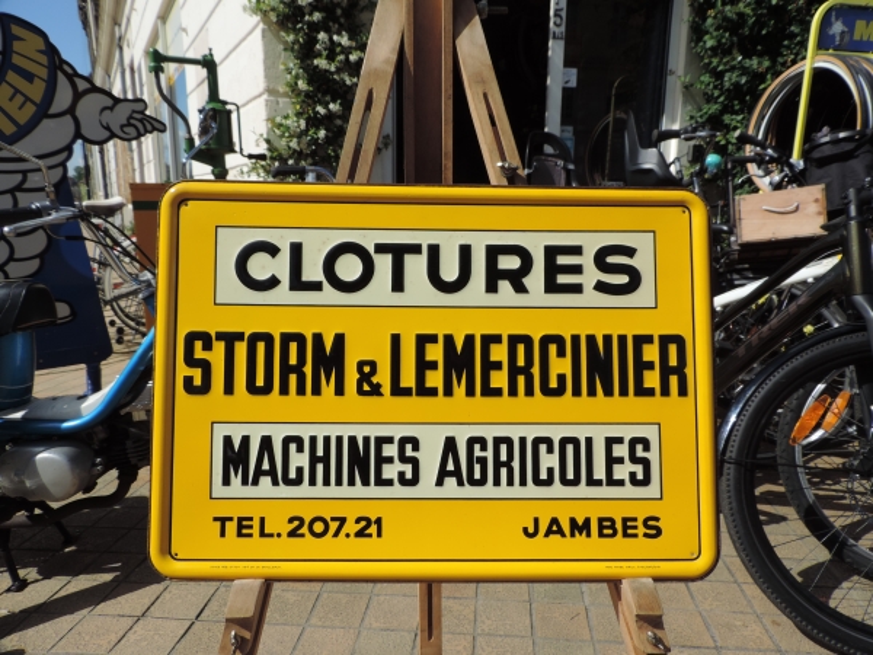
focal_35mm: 24
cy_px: 328
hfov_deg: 71.6
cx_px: 436
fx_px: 605
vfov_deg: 56.8
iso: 80
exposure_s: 1/1250
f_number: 3.3
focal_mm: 4.3
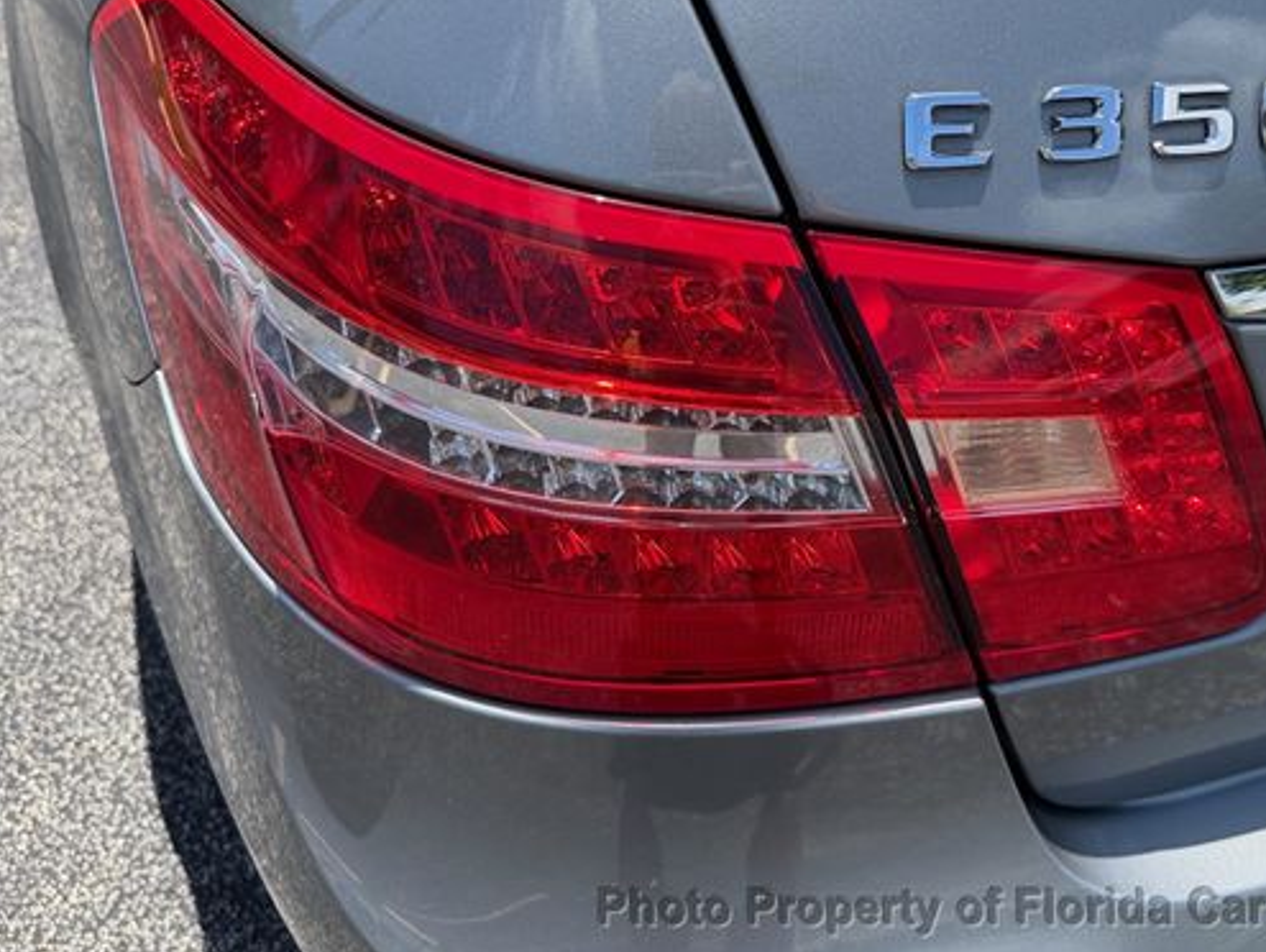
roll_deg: -4.4
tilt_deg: -34.6
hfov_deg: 57.7
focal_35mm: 31
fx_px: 1135
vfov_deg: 45.1
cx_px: 775
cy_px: 348
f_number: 1.78
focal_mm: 6.76
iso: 100
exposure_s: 1/2445
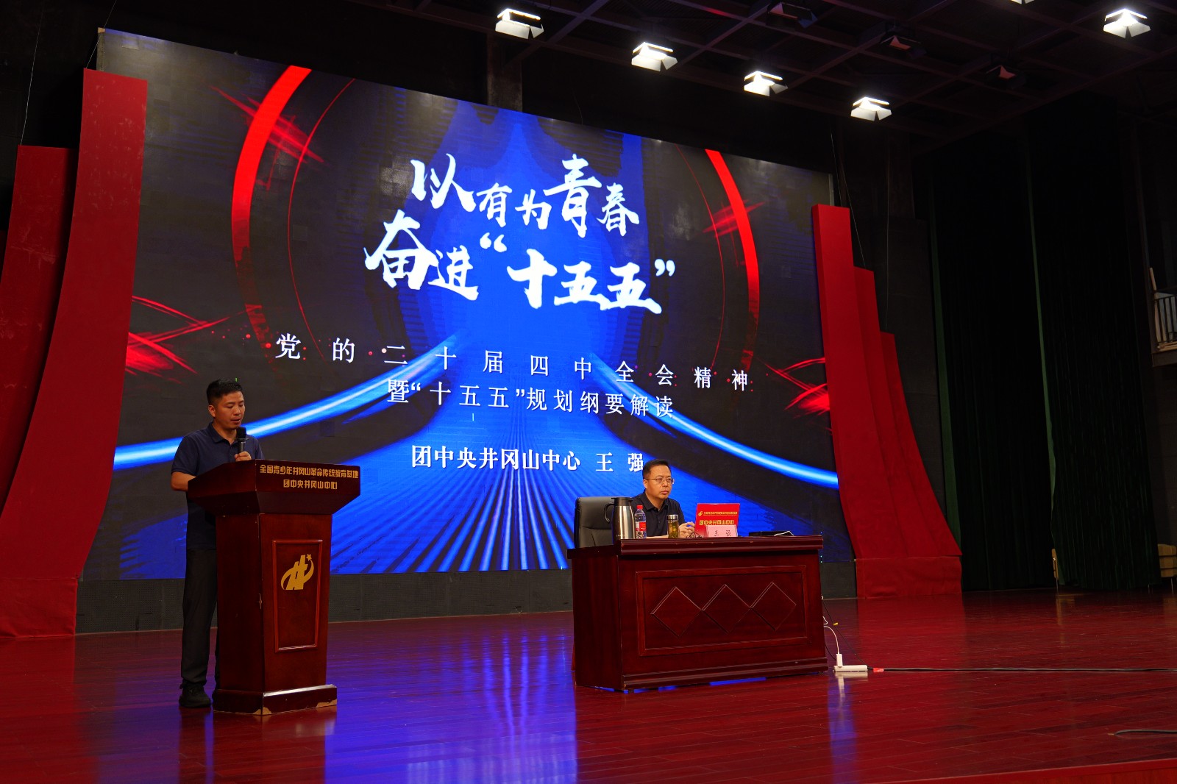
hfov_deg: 54.4
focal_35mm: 35
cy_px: 392
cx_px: 588
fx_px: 1144
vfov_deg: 37.8
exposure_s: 1/80
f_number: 4.5
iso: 800
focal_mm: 35
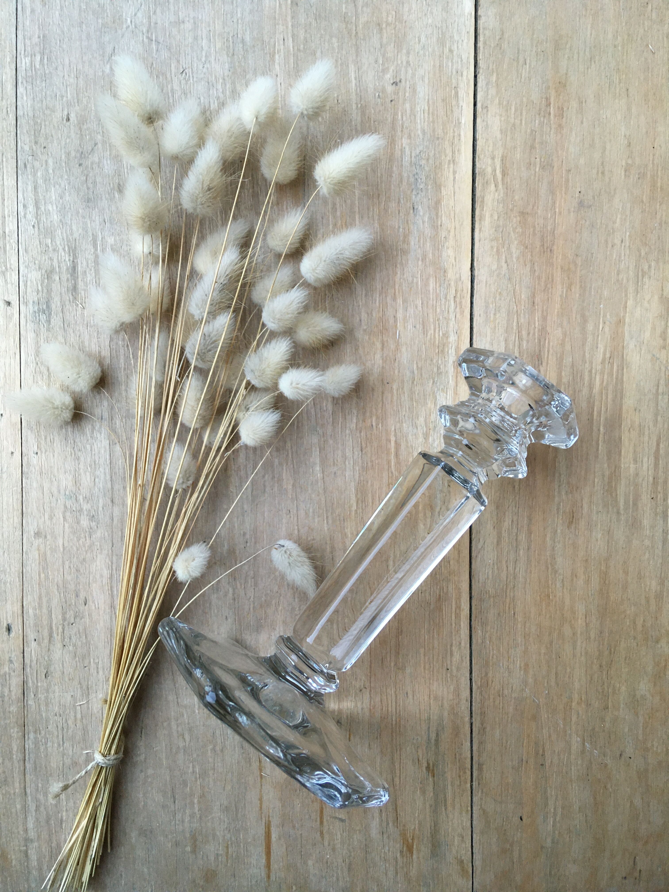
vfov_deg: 61.7
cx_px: 334
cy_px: 446
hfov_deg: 48.2
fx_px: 747
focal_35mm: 29
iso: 125
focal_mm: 4.15
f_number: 2.2
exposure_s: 1/33
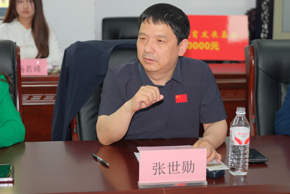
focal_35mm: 85
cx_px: 156
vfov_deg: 16.1
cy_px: 92
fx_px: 685
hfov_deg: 23.9
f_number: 2.8
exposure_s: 1/160
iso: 500
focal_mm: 52
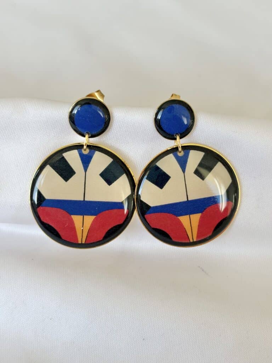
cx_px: 136
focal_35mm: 52
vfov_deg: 36.8
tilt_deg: -51.7
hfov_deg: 28.0
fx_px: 545
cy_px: 182
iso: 32
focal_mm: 5.96
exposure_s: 1/190
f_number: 1.6
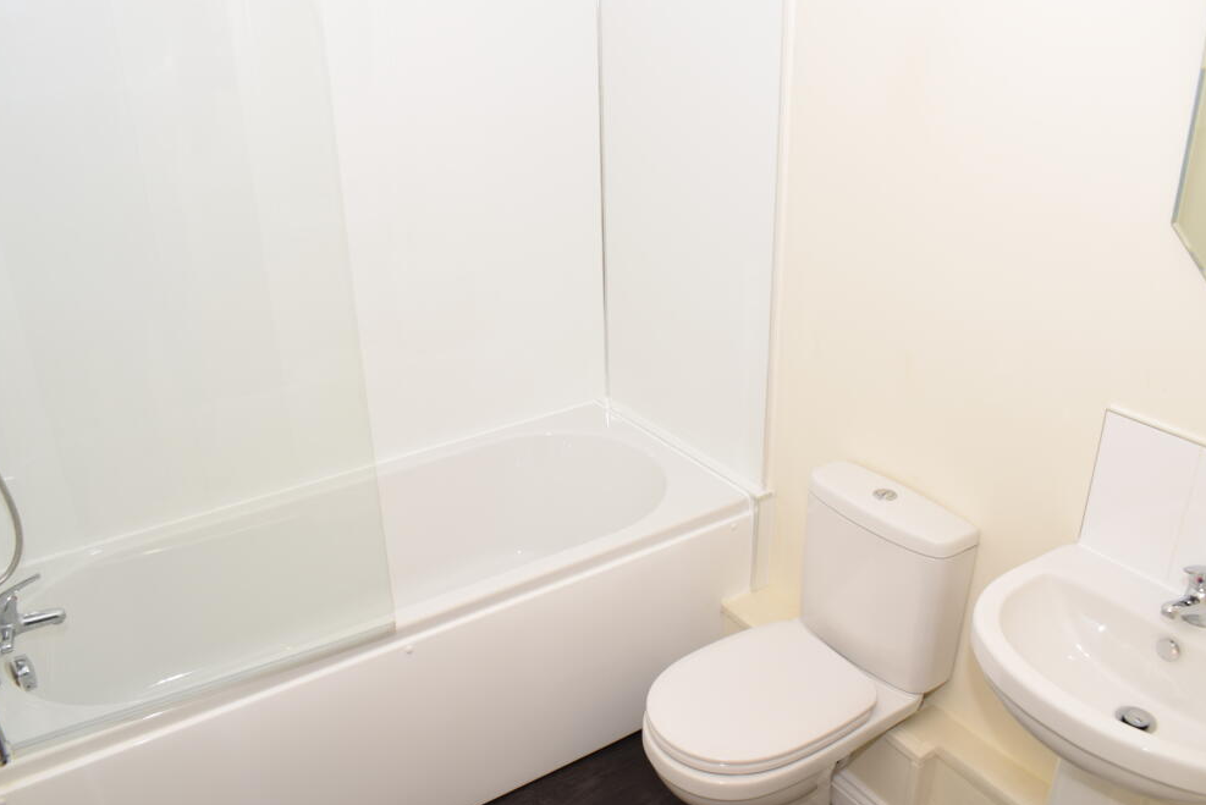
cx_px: 593
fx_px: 938
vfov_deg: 46.4
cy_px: 415
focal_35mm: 28
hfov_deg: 65.4
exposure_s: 1/60
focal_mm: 18
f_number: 8
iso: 100
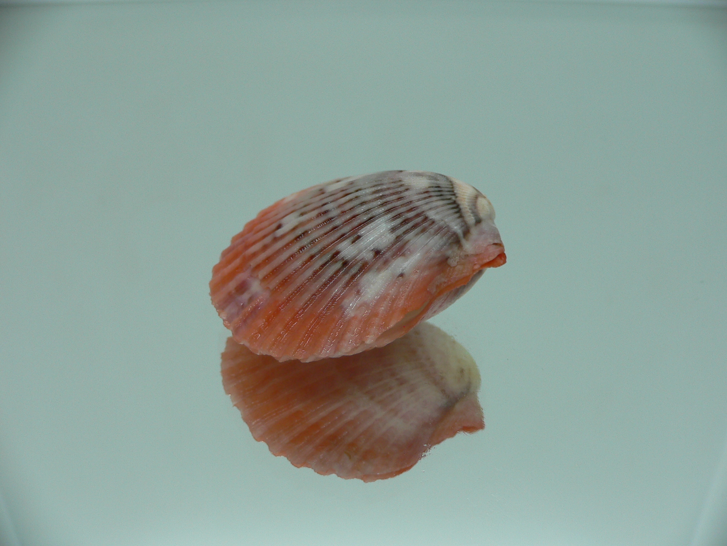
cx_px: 364
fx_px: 735
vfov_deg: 40.7
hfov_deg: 52.6
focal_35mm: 35
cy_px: 273
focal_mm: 4.6
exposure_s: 1/60
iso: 80
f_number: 2.8
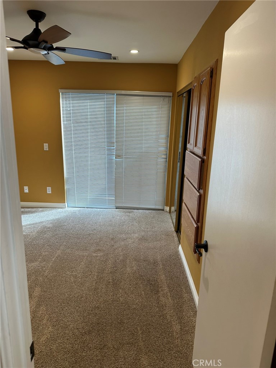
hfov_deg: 56.8
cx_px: 138
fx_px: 255
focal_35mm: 24
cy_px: 184
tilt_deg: -13.5
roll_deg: -2.5
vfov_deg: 71.6
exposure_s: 1/120
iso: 125
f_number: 1.78
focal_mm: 6.86
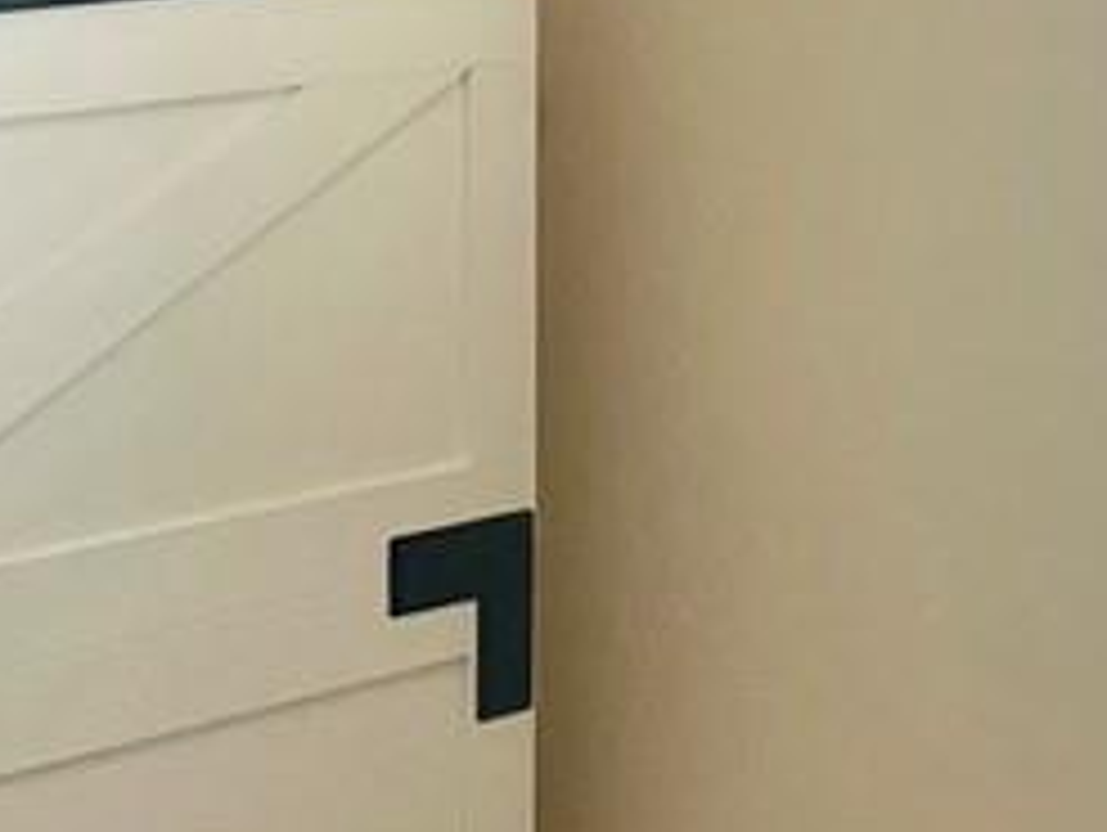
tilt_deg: -7.0
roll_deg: -2.0
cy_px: 198
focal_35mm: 169
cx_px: 1778
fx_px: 5410
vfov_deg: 8.8
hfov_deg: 11.1
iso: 64
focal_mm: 5.1
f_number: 1.6
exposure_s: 1/120
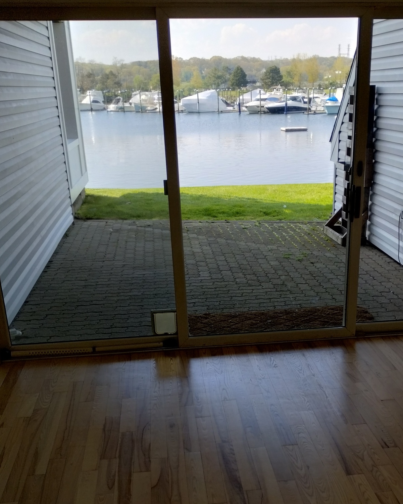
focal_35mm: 42
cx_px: 252
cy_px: 369
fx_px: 626
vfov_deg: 42.7
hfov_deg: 35.5
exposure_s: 1/179
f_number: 1.8
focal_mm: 4.27
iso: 100
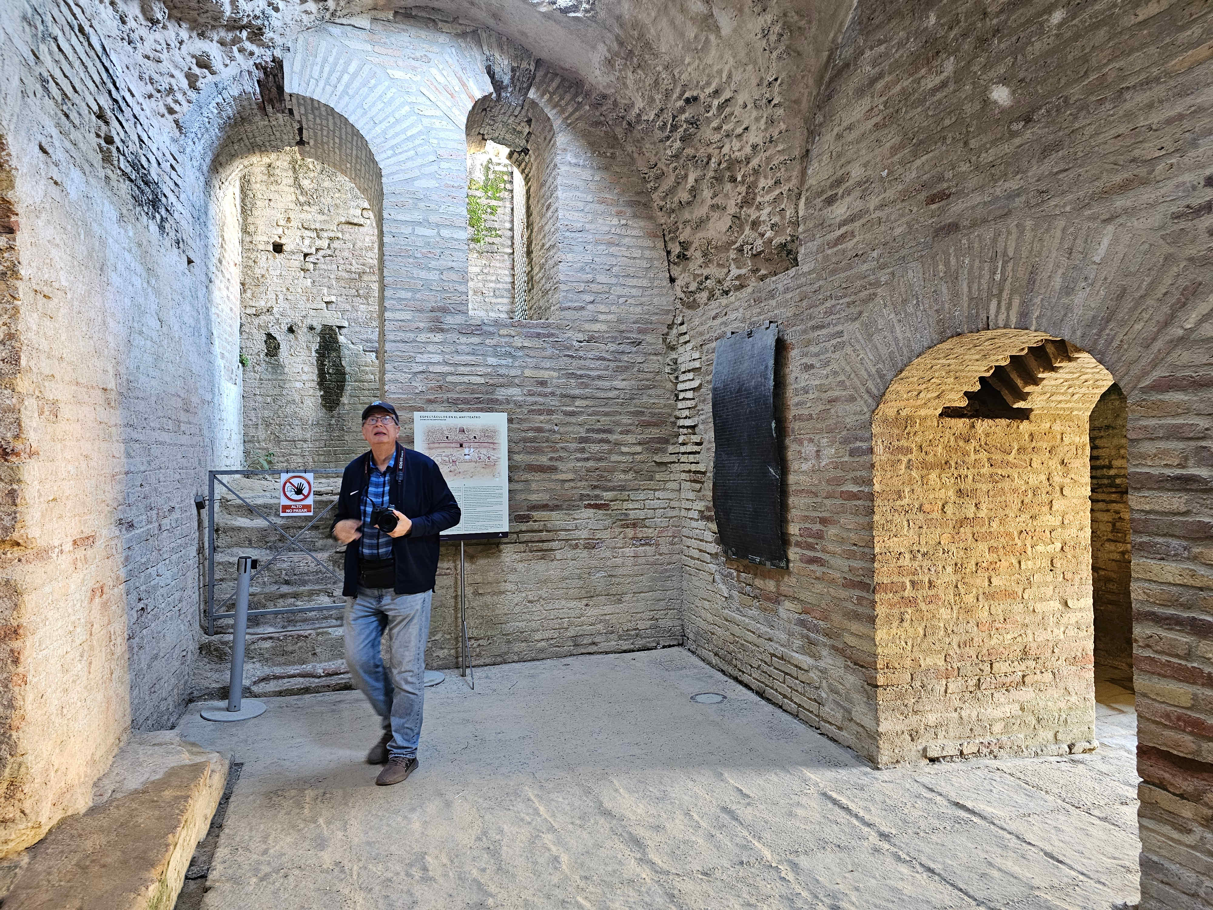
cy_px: 455
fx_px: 806
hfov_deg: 73.9
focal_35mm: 23
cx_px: 606
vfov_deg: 58.9
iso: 320
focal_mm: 6.3
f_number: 1.7
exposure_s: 1/35
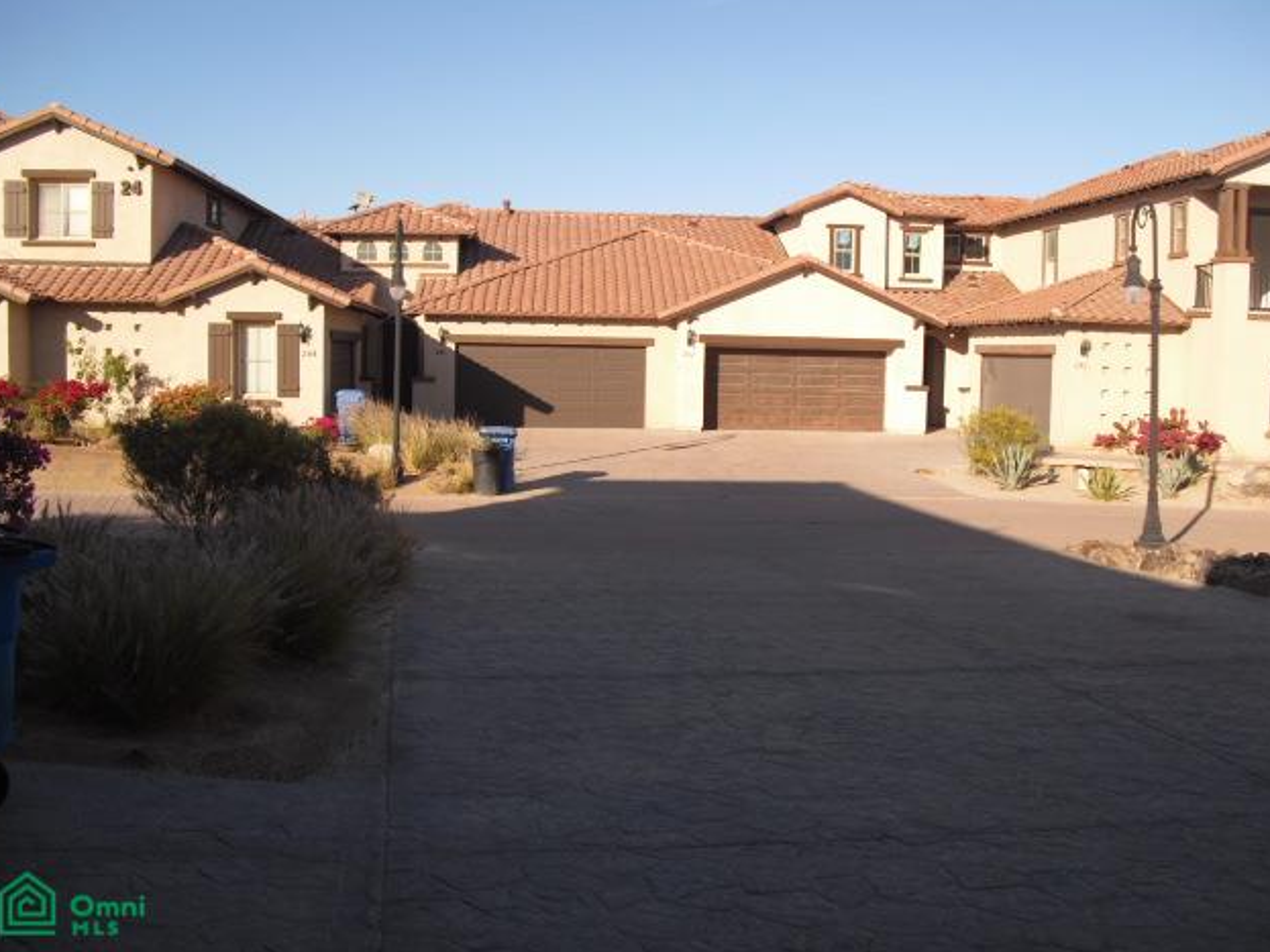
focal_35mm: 37
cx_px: 626
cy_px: 469
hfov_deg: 50.1
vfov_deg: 38.7
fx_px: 1357
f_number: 7.8
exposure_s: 1/100
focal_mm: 6.3
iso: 64
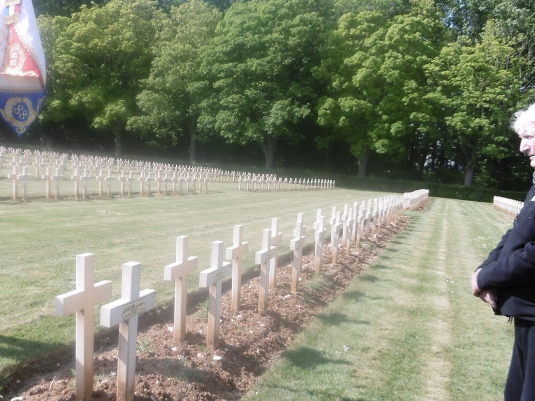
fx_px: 603
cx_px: 202
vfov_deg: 36.7
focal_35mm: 39
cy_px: 241
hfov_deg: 47.5
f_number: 3.1
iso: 100
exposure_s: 1/500
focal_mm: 4.3
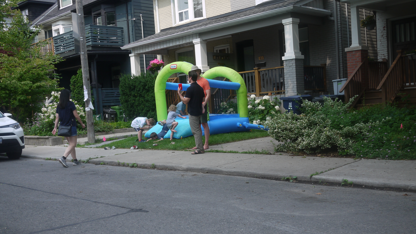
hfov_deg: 46.4
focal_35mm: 44
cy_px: 142
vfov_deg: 27.0
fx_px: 485
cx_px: 209
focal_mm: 20
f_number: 2.5
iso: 100
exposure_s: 1/1600
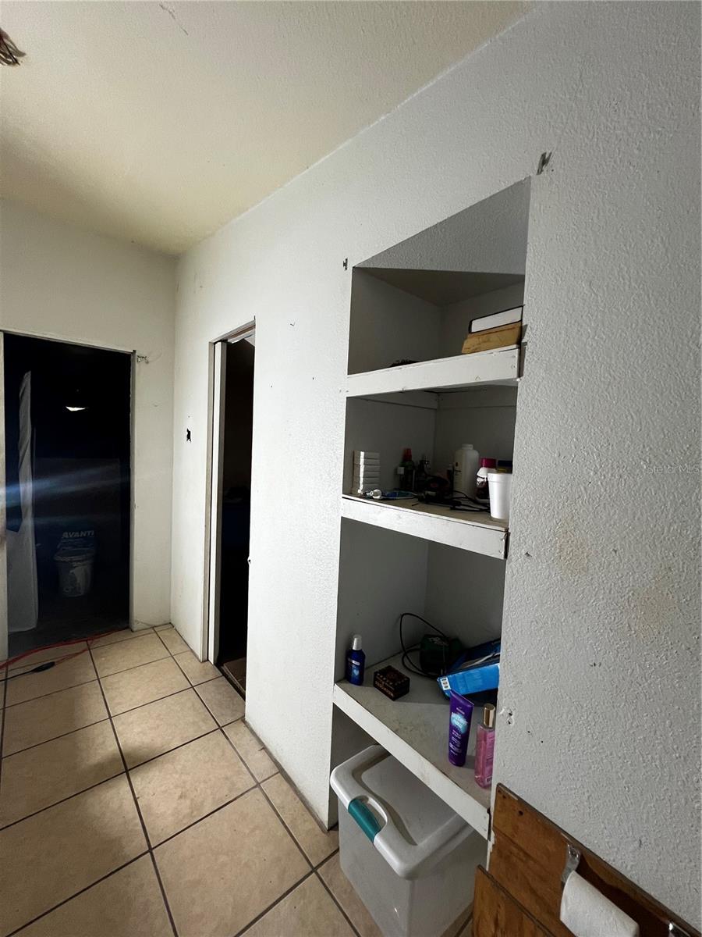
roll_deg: -2.2
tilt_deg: -2.5
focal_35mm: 13
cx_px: 351
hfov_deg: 89.9
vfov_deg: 106.2
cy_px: 468
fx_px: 352
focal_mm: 1.57
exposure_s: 1/60
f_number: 1.8
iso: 125
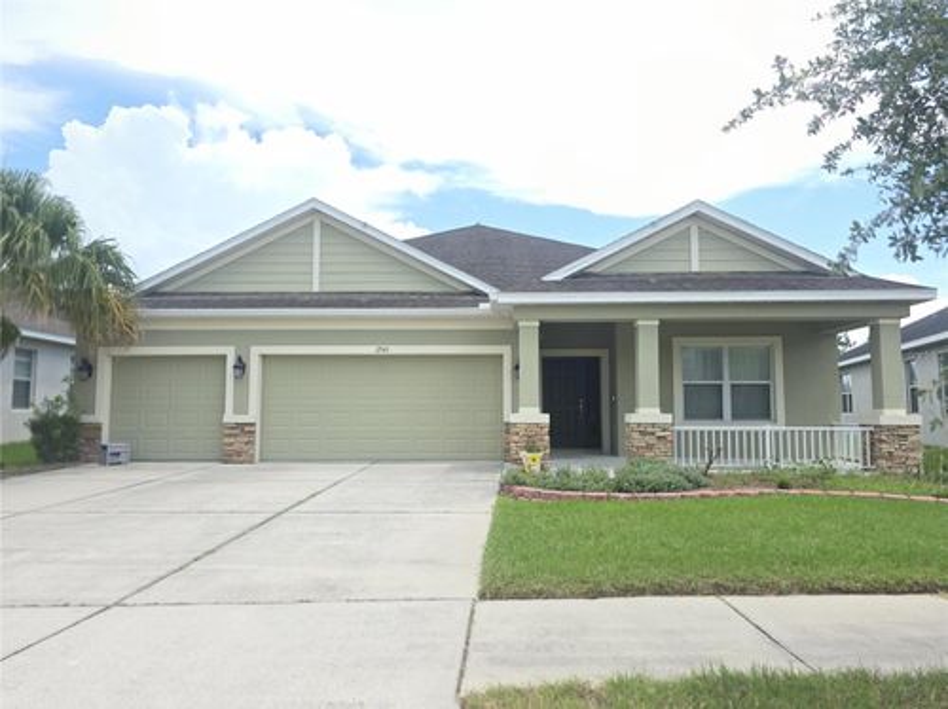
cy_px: 354
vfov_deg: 58.8
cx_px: 474
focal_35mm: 23
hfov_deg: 74.0
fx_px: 629
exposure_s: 1/2088
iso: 80
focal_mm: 6.3
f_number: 1.7
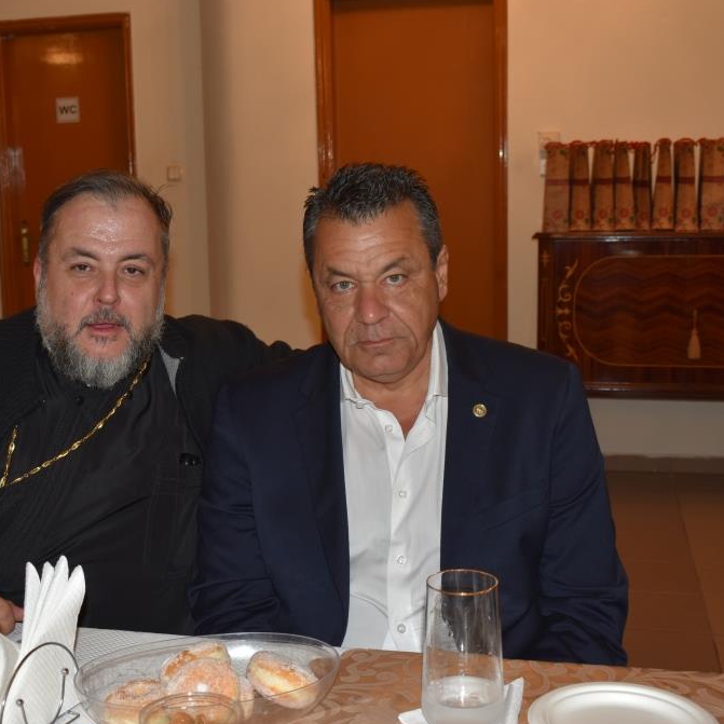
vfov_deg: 34.9
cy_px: 363
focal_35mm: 49
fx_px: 1151
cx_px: 255
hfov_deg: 34.7
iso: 220
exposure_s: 1/30
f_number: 5.6
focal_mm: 25
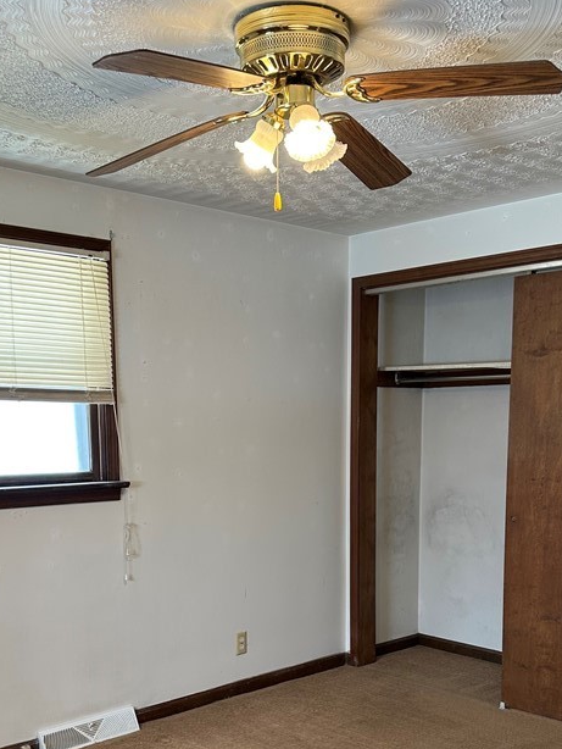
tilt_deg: -7.5
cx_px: 279
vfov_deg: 45.5
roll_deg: -0.5
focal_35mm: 40
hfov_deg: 36.0
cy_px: 544
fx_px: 865
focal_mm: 6.86
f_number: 1.78
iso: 125
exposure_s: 1/60
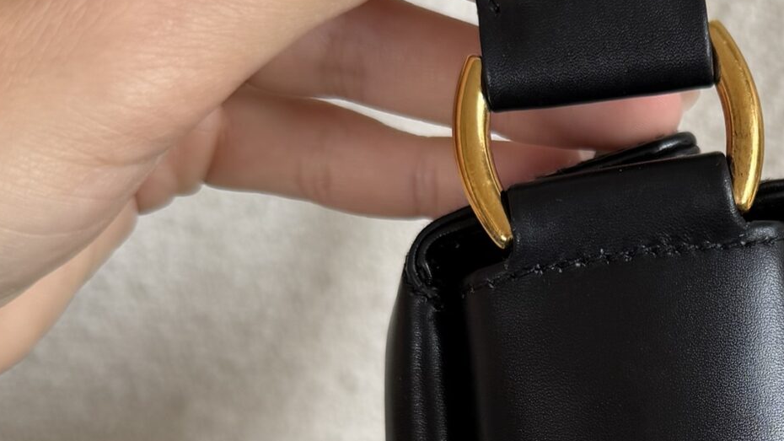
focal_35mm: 72
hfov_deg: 28.1
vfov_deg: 16.1
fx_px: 1497
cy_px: 528
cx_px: 731
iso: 50
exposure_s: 1/121
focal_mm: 6.76
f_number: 1.78
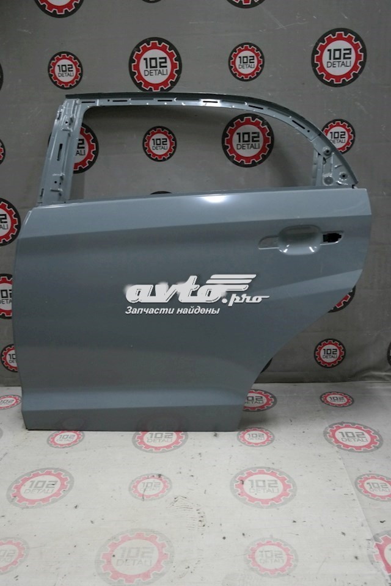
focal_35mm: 30
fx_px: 489
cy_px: 293
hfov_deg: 43.6
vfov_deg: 61.9
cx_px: 196
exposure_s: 1/40
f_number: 3.5
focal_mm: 20
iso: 1600
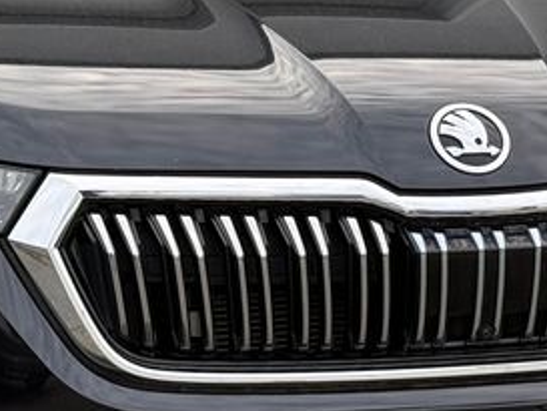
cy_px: 207
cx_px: 146
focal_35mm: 180
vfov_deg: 8.3
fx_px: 2846
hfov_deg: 11.0
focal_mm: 6.76
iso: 80
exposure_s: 1/675
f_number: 1.78
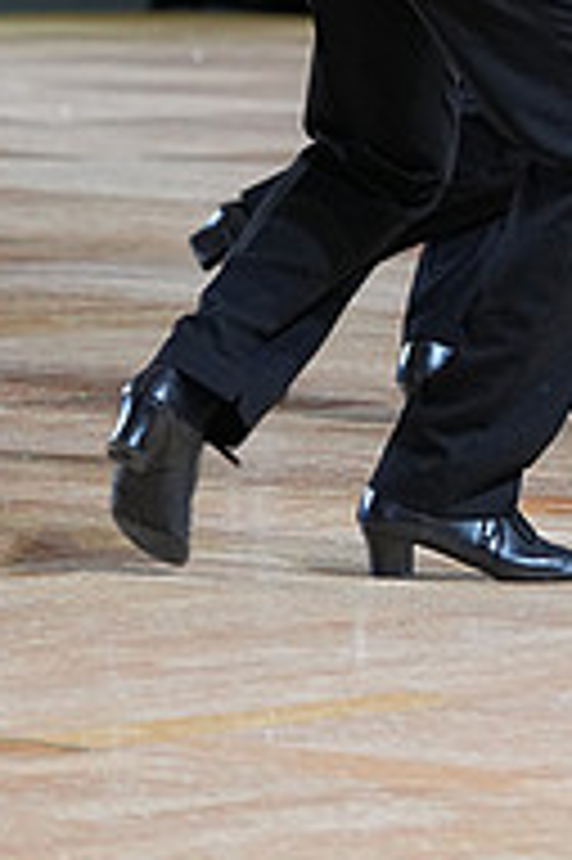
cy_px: -252
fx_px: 8428
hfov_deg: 3.9
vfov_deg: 5.8
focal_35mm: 353
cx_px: 700
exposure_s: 1/500
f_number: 4
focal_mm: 116
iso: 1600
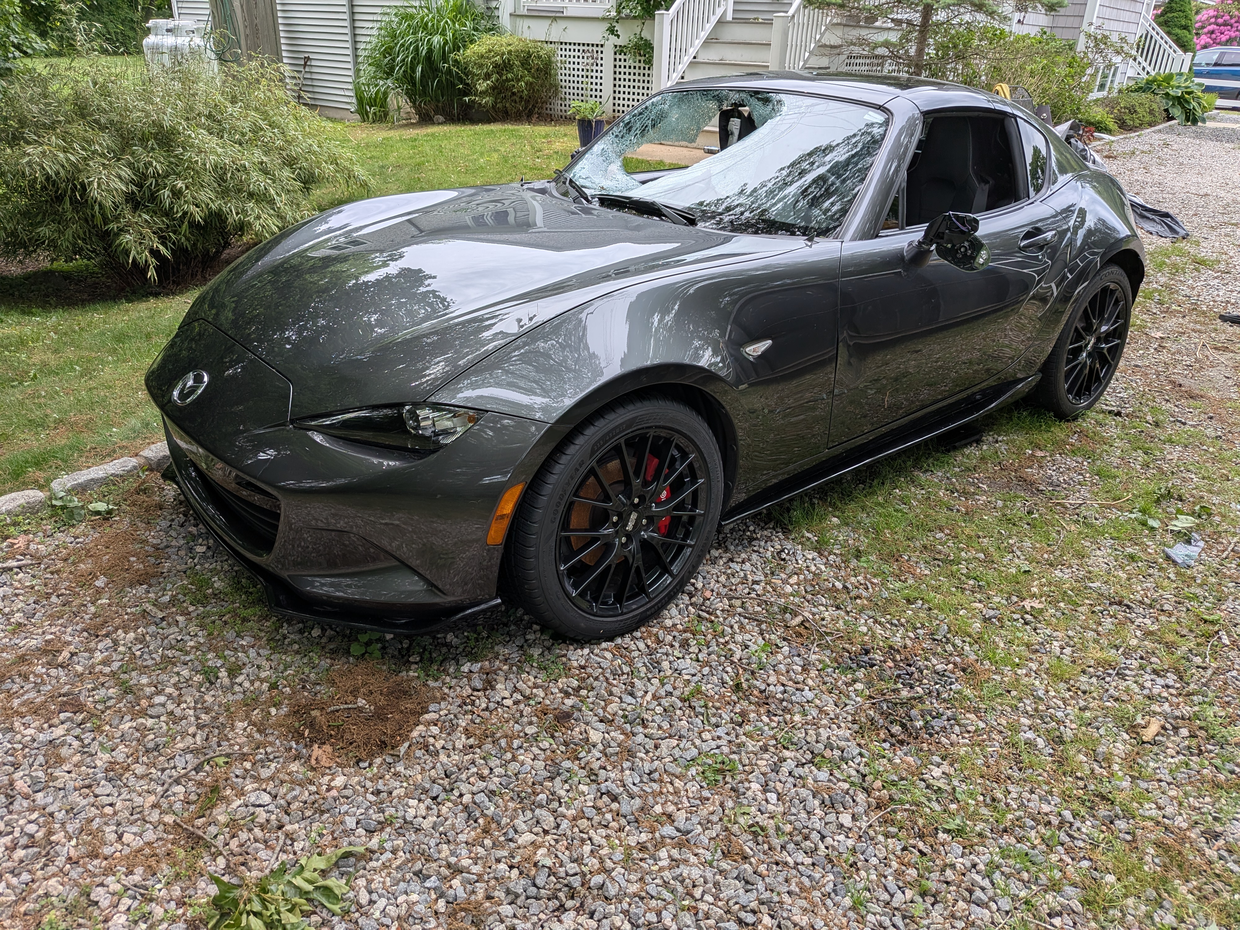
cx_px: 620
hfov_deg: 71.6
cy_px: 465
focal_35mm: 24
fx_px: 860
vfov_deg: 56.8
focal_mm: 4.53
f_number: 1.7
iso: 41
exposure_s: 1/541
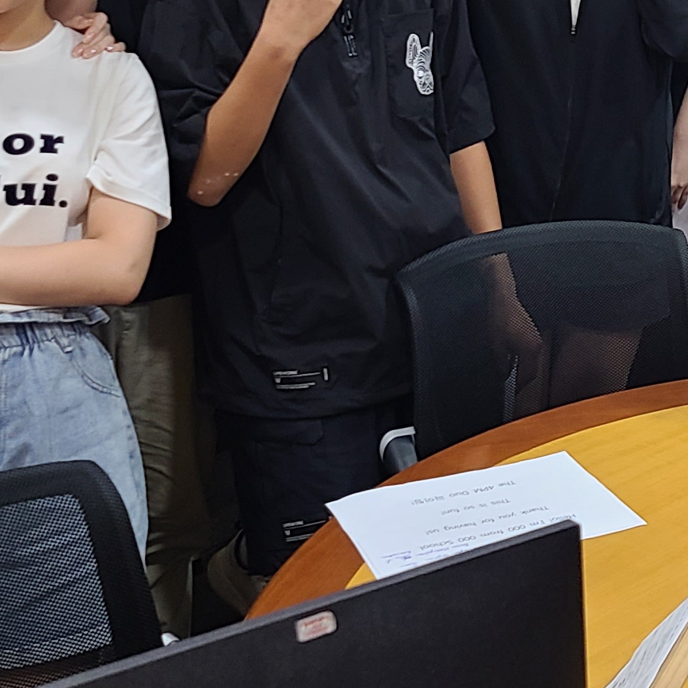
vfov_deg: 19.2
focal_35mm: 88
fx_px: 1979
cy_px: 7
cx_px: 730
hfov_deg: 19.0
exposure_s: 1/60
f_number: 1.8
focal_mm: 5.4
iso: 125
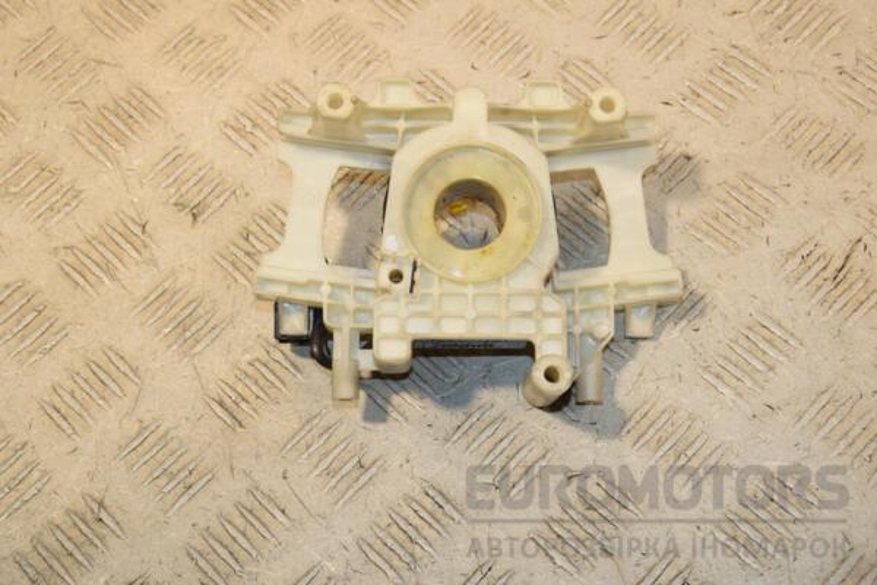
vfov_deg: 21.6
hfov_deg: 31.9
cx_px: 438
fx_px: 1535
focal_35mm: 63
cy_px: 292
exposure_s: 1/200
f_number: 8
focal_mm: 42
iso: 800
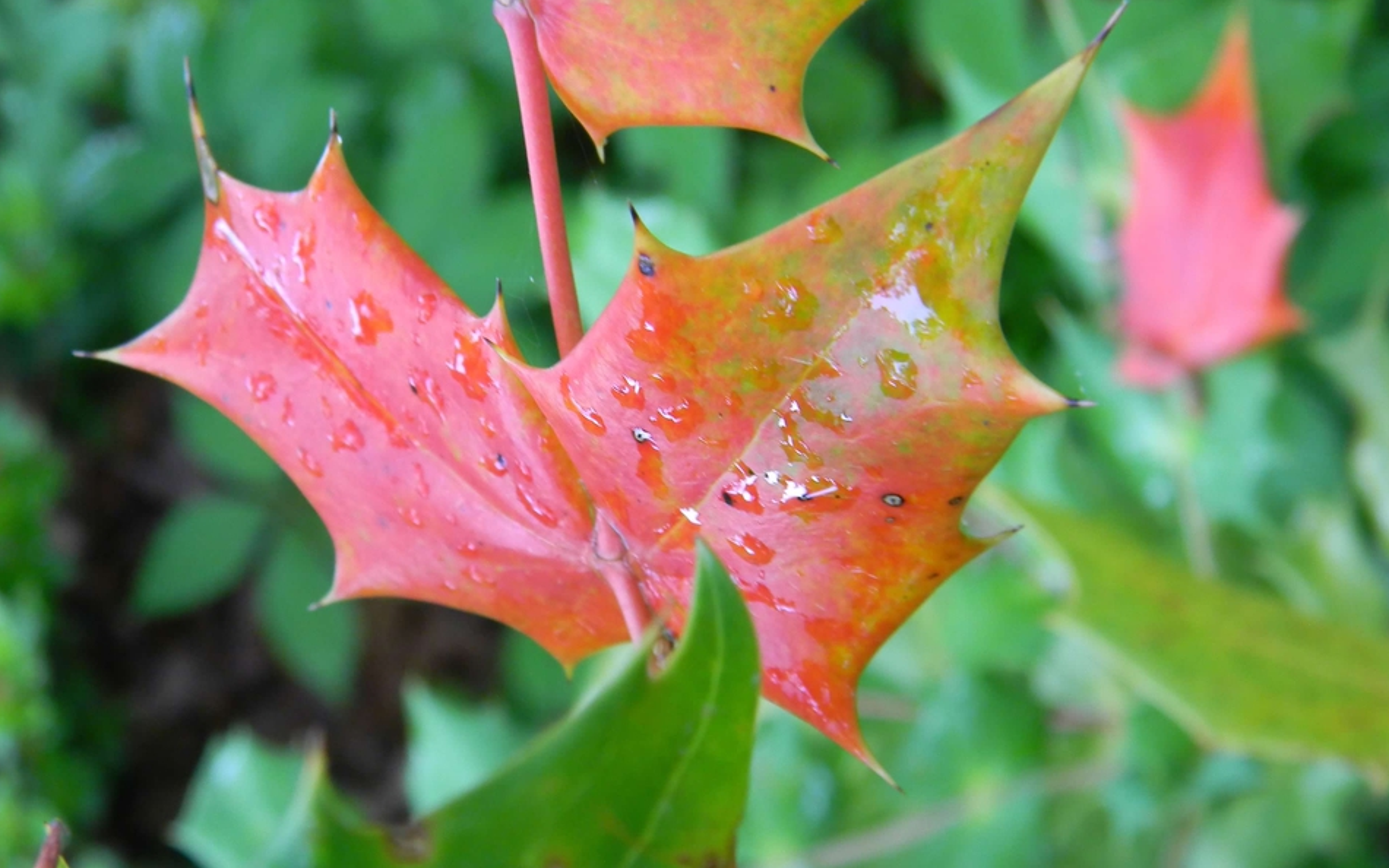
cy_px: 456
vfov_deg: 26.9
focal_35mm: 48
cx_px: 715
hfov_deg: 41.8
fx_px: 1817
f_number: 4.1
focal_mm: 10.1
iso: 157
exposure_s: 1/30
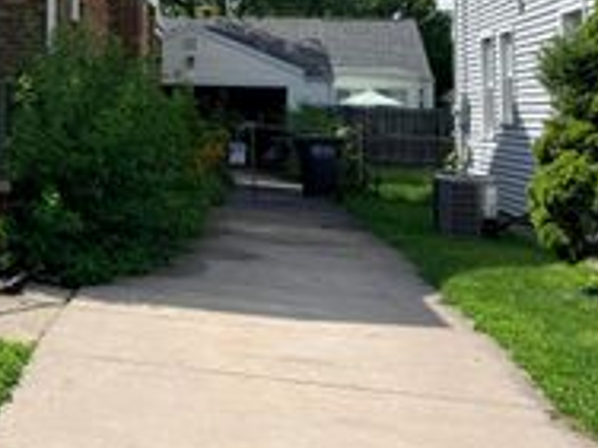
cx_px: -156
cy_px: -8
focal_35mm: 64
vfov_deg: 22.0
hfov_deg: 26.3
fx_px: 1106
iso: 80
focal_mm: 6.76
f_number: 1.78
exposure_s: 1/4975
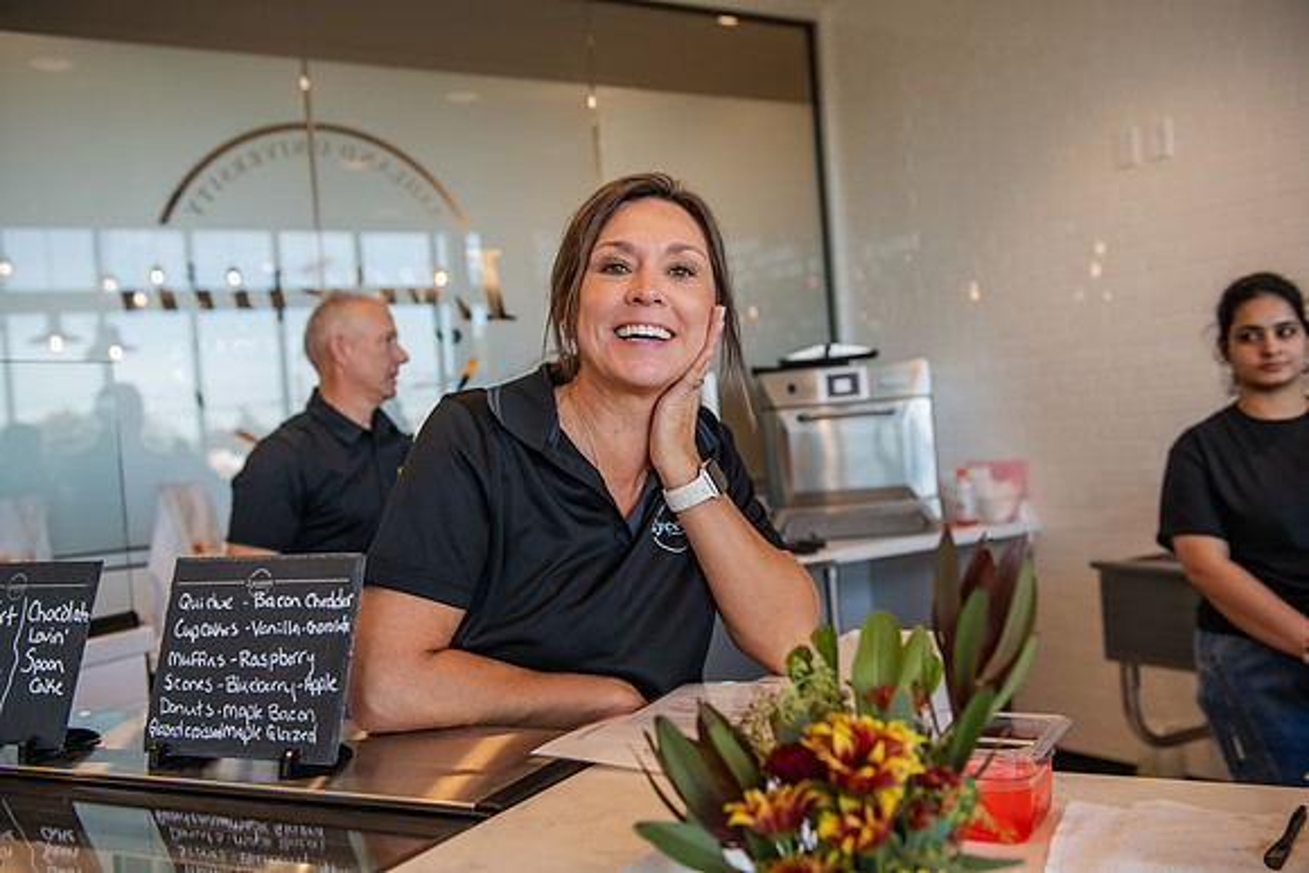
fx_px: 1309
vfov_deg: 36.9
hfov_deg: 53.1
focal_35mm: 36
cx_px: 654
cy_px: 436
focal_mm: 36
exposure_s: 1/250
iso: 800
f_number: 3.5
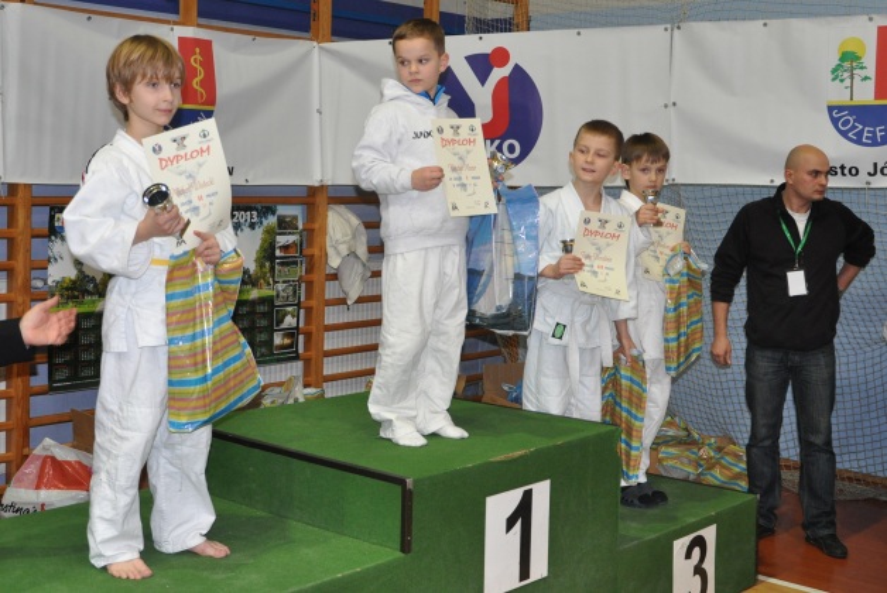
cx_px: 444
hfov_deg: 53.1
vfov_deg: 36.9
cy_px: 296
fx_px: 888
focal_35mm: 36
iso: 800
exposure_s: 1/60
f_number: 3.8
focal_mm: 24
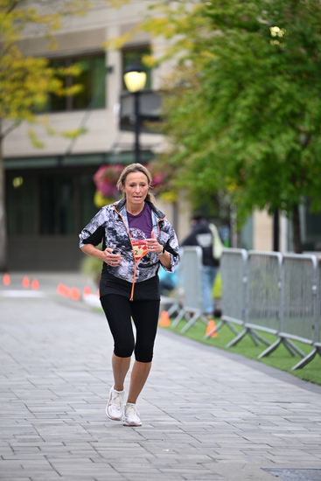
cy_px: 240
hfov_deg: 6.9
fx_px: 2673
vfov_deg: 10.3
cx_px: 160
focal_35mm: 200
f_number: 2.8
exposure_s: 1/1600
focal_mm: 200
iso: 640
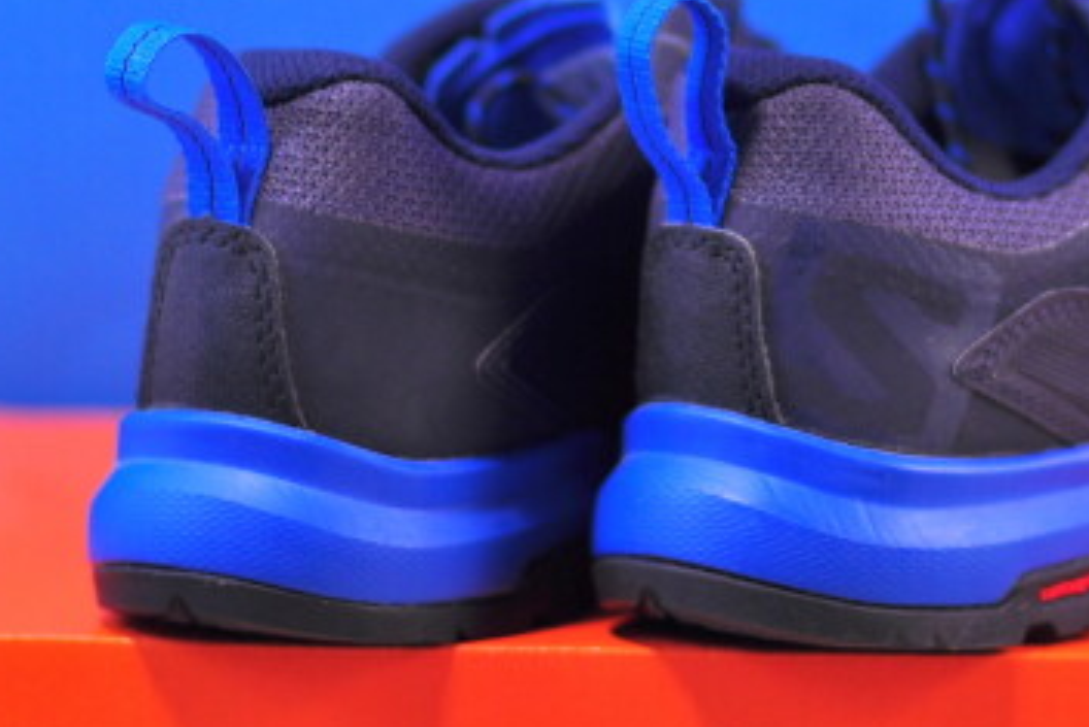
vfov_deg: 8.0
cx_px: 749
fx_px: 5144
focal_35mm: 170
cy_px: -17
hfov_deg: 12.1
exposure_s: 1/320
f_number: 2
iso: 250
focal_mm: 50
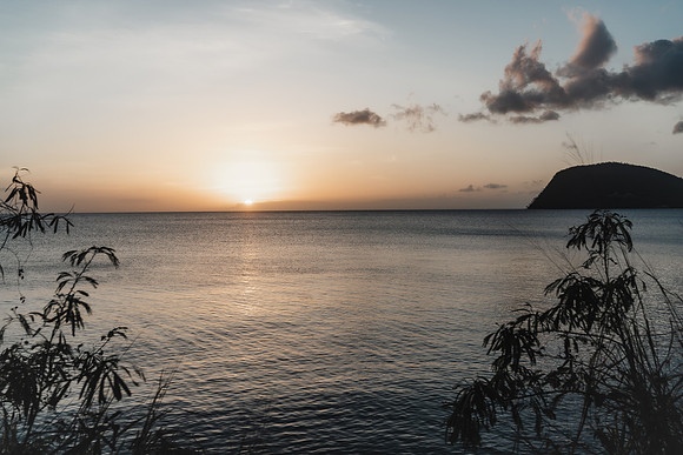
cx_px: 342
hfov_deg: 54.4
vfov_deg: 37.9
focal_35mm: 35
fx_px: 664
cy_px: 228
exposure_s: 1/250
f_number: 6.3
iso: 100
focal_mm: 35
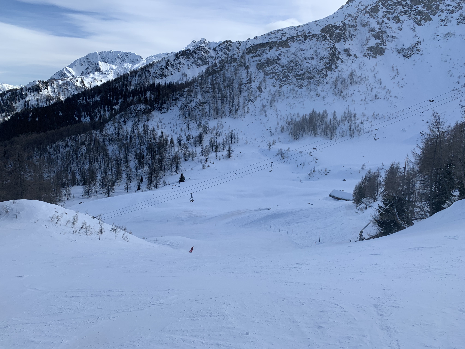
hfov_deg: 67.3
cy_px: 174
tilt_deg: -13.1
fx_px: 349
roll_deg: +0.2
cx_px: 232
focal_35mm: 26
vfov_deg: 53.1
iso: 25
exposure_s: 1/2160
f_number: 1.8
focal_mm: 4.25
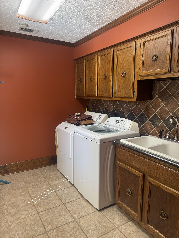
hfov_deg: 56.8
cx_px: 90
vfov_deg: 71.6
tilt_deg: -8.9
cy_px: 119
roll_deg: +0.8
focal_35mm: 24
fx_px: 165
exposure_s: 1/120
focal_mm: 6.76
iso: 160
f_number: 1.78
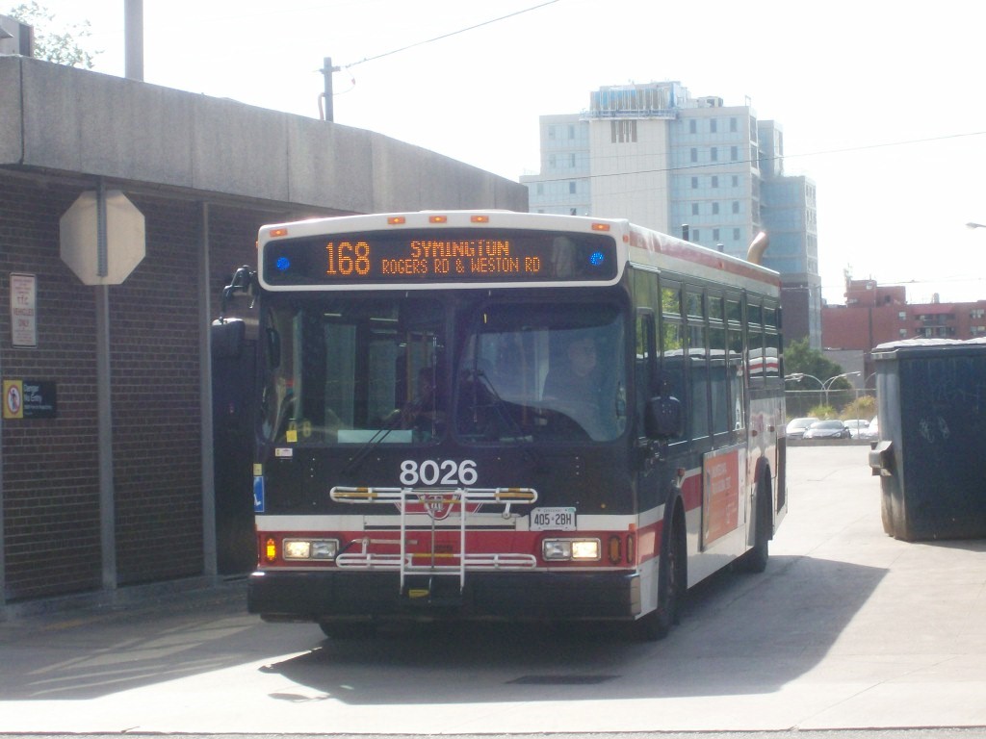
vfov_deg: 13.7
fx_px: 3076
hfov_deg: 18.2
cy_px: 370
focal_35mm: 108
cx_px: 493
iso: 80
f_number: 4.8
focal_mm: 18
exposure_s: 1/296
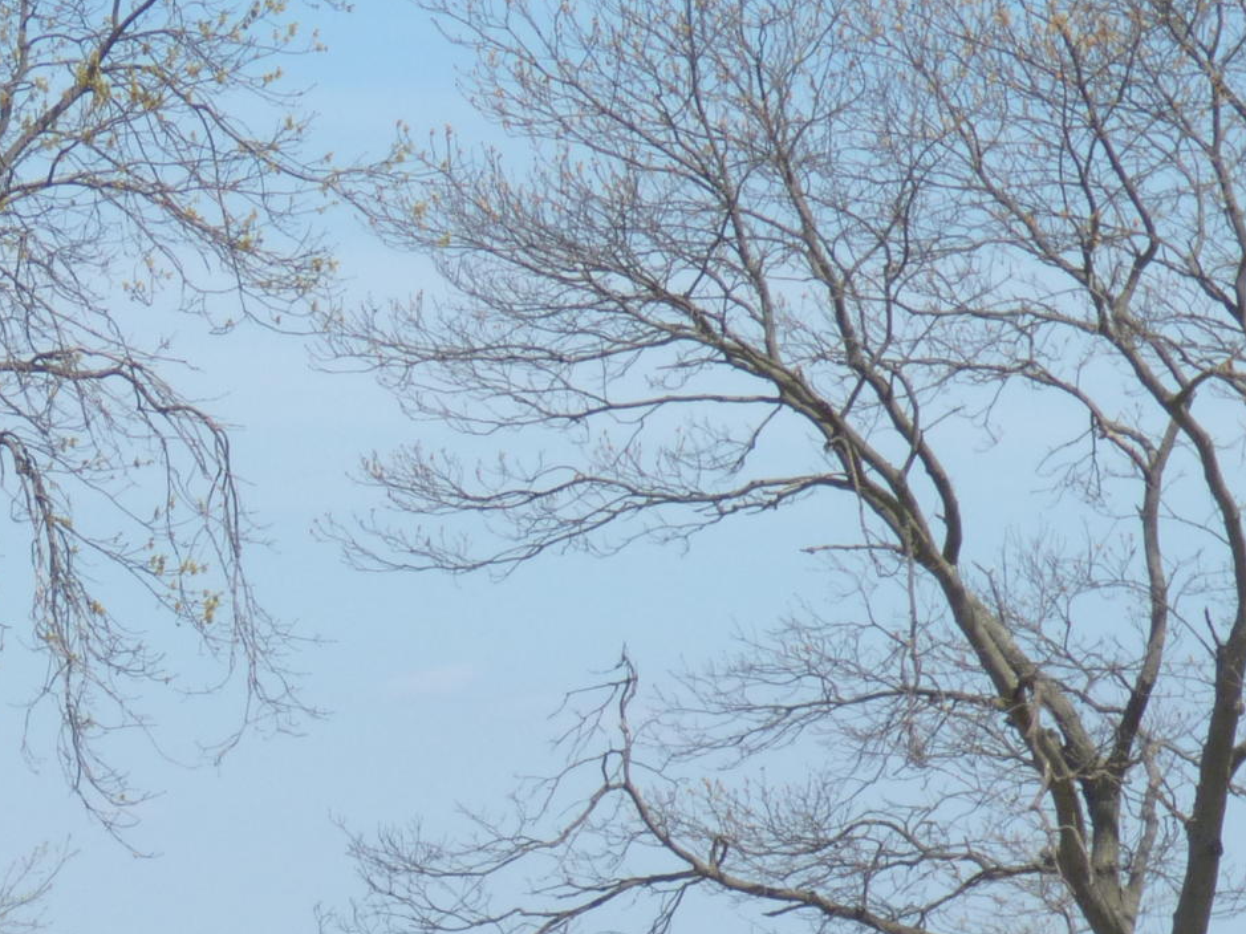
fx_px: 10581
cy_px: 858
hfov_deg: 6.7
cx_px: 106
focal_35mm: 294
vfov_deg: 5.0
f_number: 4.7
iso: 100
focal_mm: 16.53
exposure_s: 1/800
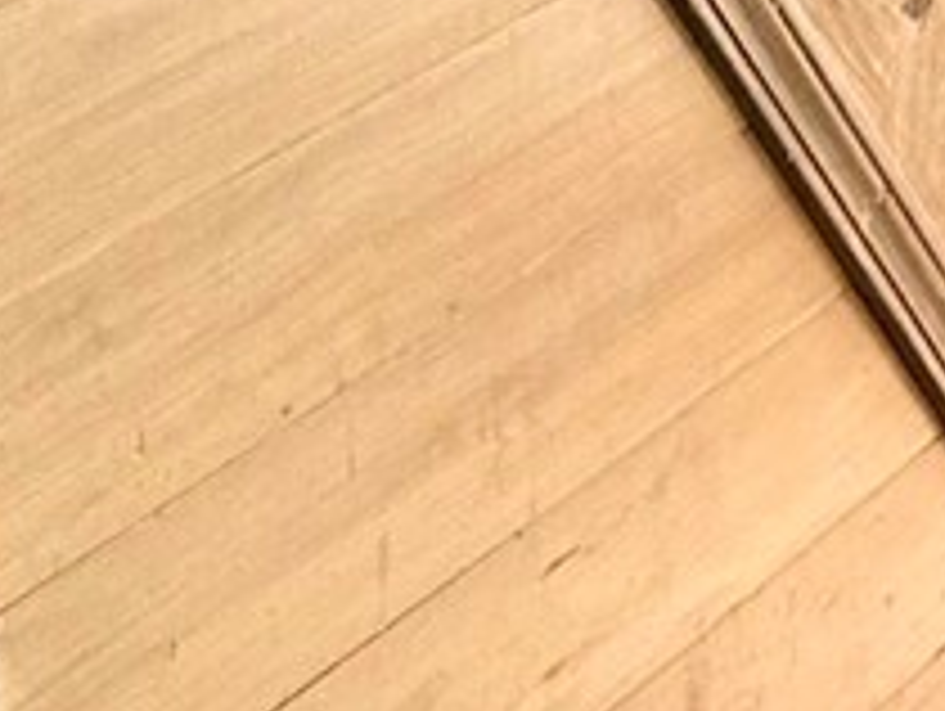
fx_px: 6395
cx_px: 2560
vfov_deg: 6.3
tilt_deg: -11.3
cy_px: -288
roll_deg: -0.4
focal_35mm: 234
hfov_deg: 7.6
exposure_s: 1/121
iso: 100
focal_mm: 6.86
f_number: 1.78
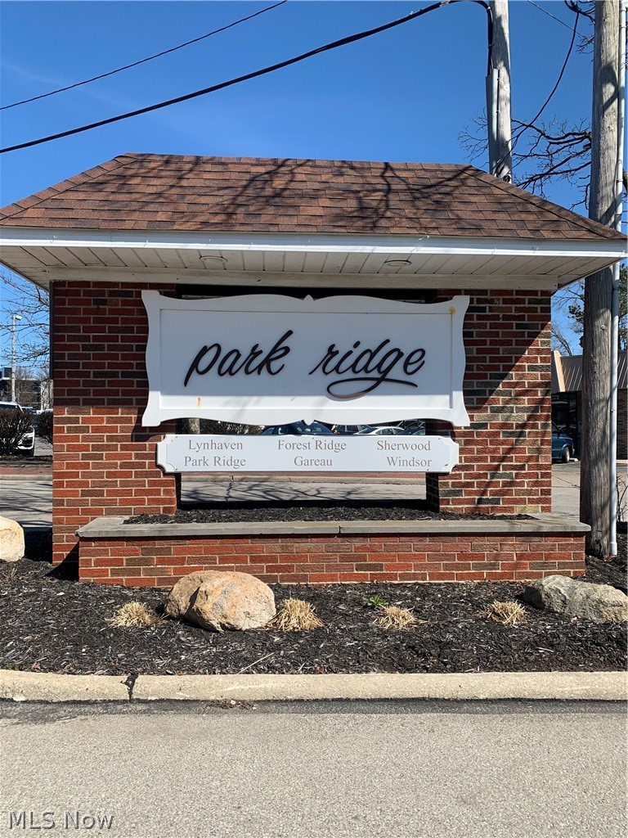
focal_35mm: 26
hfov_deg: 53.1
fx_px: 629
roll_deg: -0.9
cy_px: 419
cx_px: 314
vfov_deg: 67.3
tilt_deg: +1.8
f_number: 1.8
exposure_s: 1/2309
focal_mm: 4.25
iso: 25
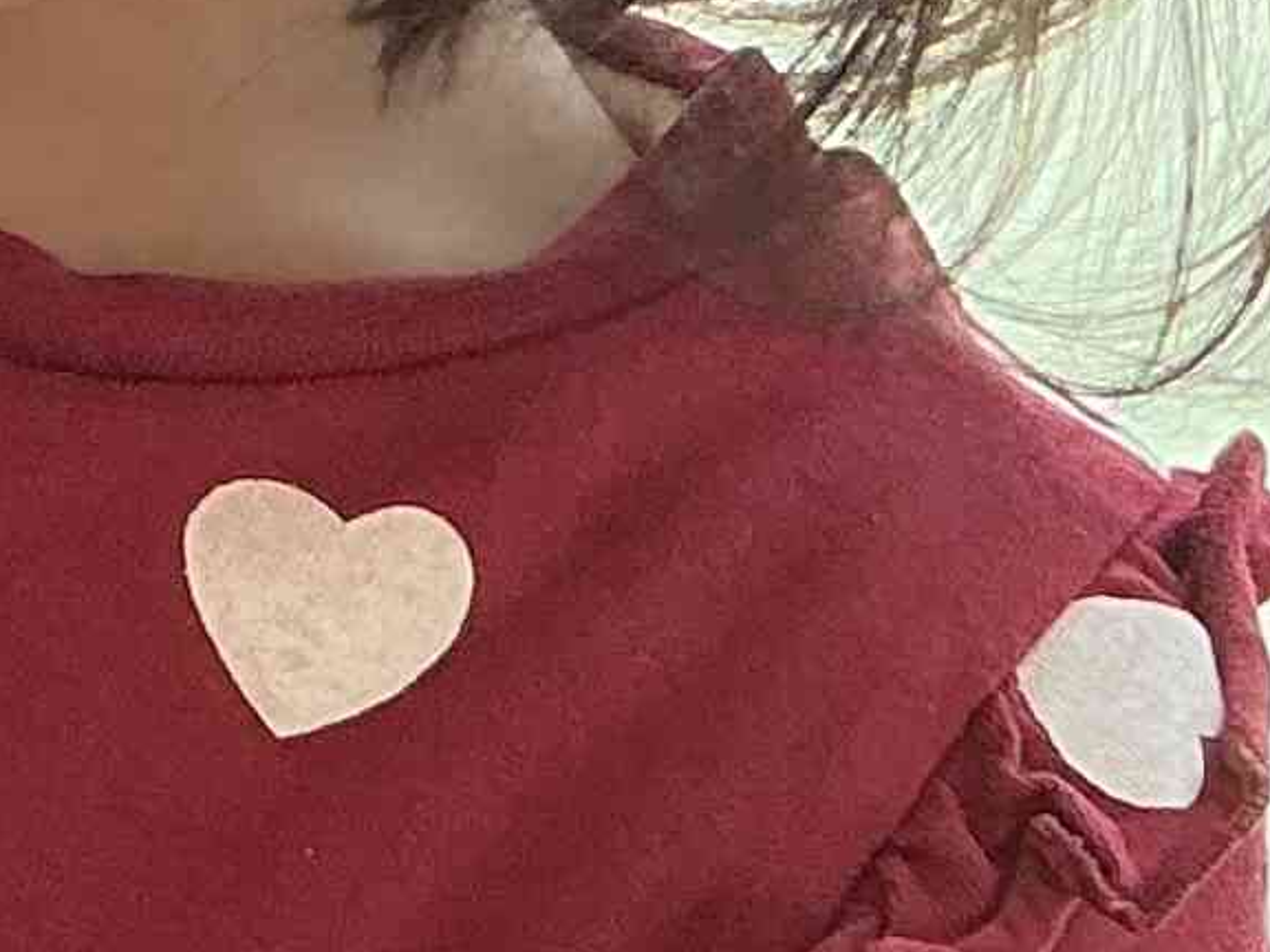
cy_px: 604
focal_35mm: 171
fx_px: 6274
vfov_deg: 8.7
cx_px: -710
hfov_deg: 11.1
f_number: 1.8
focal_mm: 3
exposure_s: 1/164
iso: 25
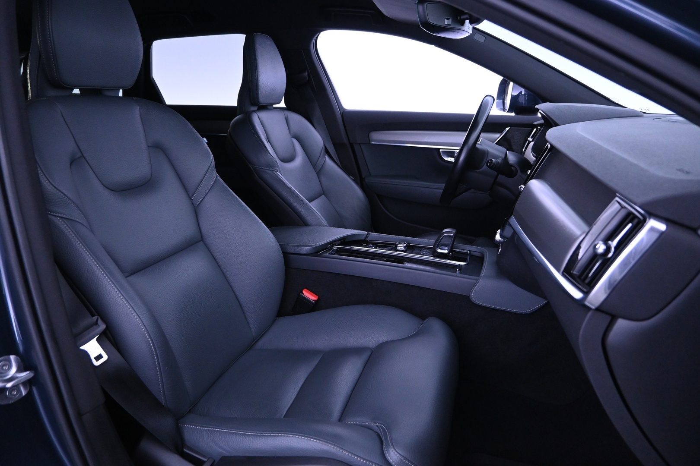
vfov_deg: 53.1
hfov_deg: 73.7
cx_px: 350
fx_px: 467
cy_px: 233
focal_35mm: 24
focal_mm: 16
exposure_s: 1/25
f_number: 3.5
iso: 2800
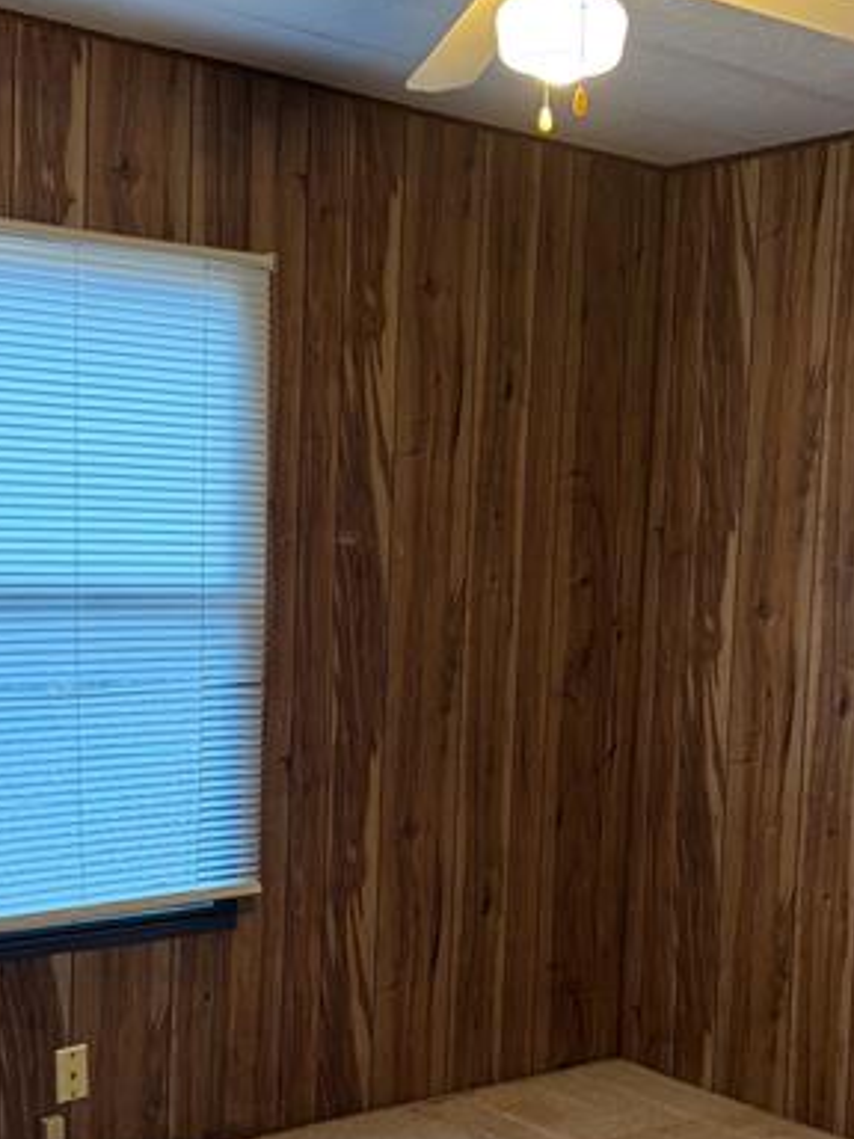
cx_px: 427
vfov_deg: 36.6
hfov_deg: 28.0
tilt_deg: -6.0
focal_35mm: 52
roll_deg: -2.6
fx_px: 1710
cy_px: 697
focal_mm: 5.96
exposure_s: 1/60
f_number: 1.6
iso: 250
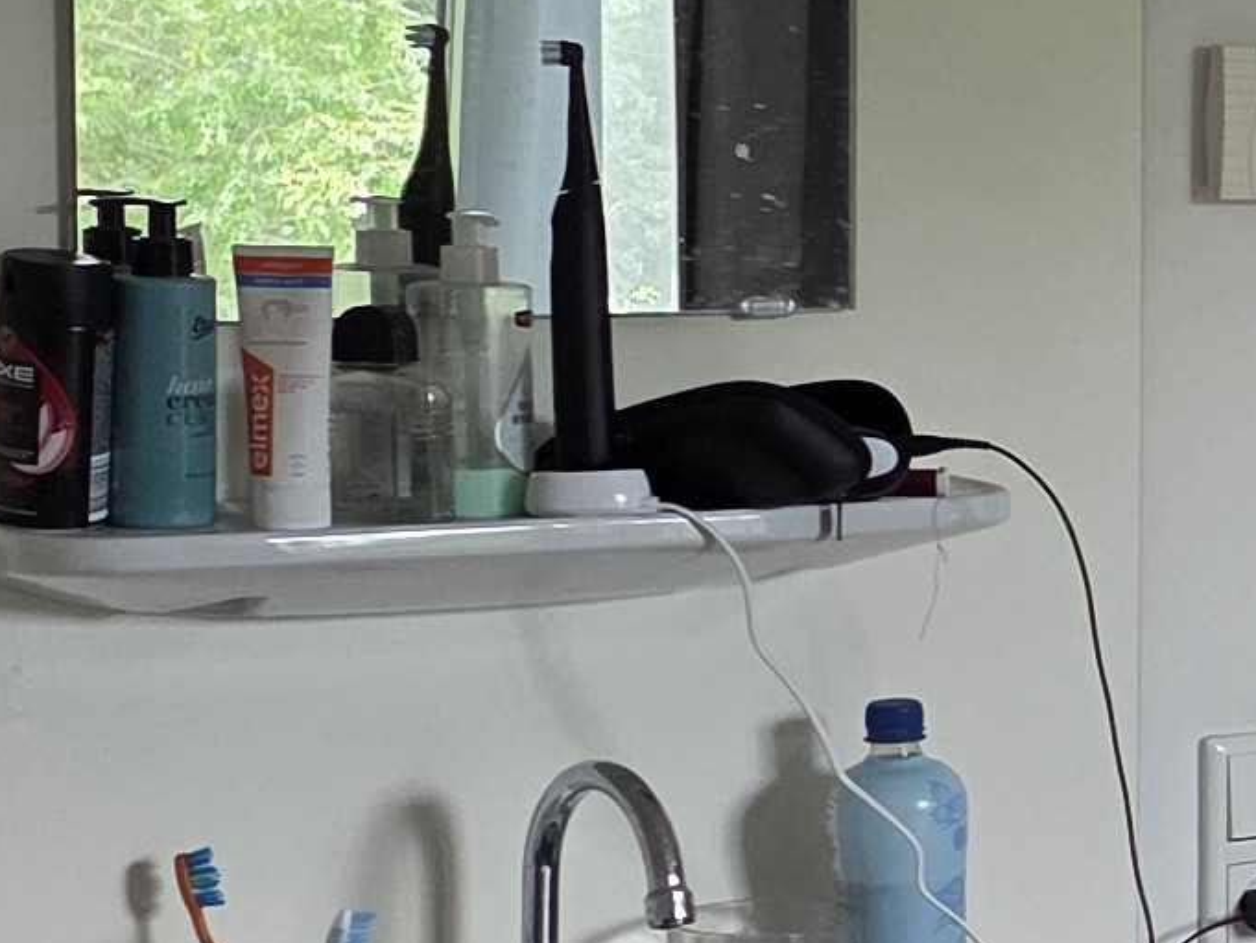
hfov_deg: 11.0
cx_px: 3460
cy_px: 474
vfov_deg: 11.0
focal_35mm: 135
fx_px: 4899
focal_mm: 6.3
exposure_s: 1/100
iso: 125
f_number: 1.7
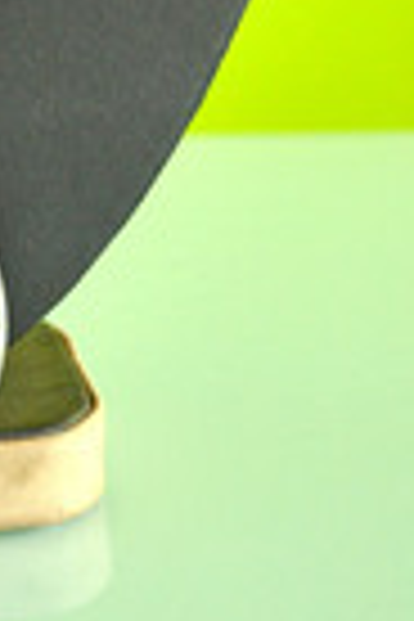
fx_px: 2812
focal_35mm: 163
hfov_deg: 8.2
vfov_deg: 12.2
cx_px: -306
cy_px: -180
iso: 500
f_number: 4.5
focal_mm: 30
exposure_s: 1/30
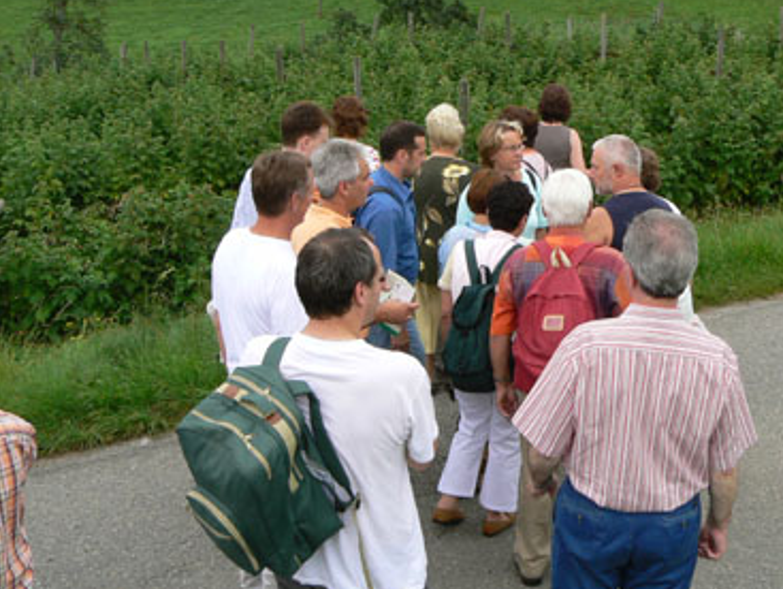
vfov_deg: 29.7
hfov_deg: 38.8
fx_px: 1109
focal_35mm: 49
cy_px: 287
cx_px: 446
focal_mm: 6
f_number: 5.6
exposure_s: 1/250
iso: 80
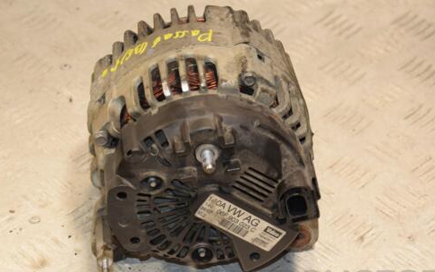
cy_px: 165
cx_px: 215
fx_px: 1387
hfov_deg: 17.8
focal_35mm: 117
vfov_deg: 11.2
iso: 800
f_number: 5.3
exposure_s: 1/200
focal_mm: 62
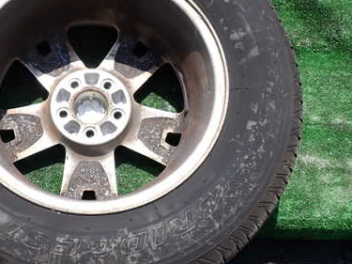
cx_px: 90
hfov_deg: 38.7
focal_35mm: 48
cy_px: 109
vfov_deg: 30.2
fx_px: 488
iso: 100
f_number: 3.2
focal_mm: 5.4
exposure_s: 1/800
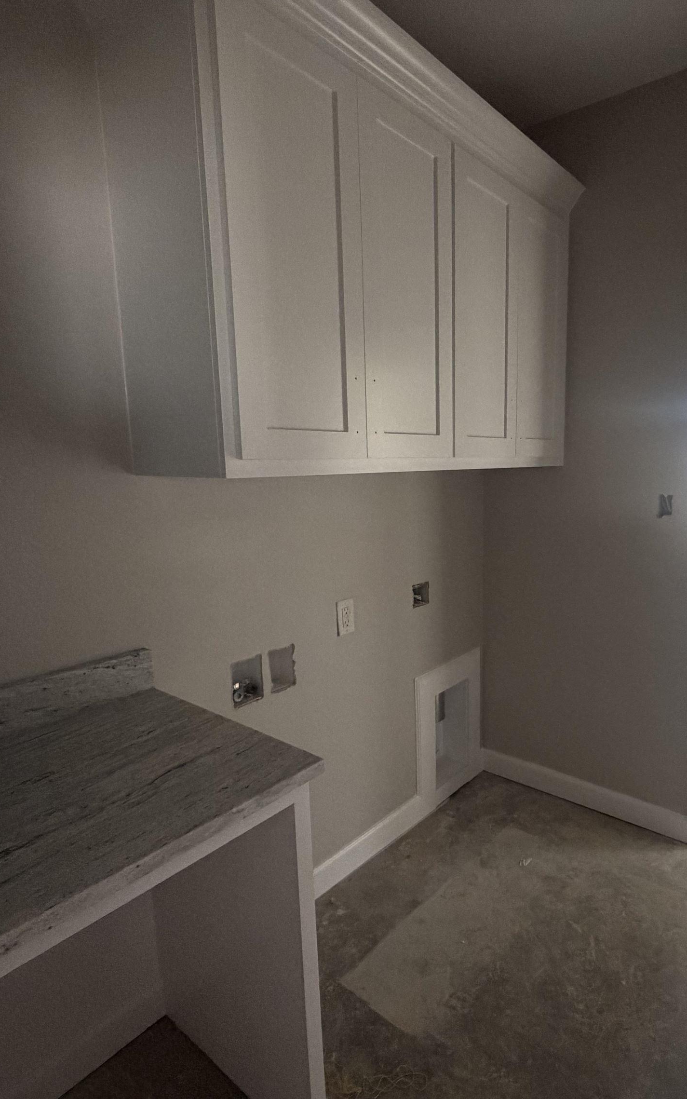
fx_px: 599
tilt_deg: -9.5
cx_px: 457
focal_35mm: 20
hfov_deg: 58.4
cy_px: 554
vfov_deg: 85.1
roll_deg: +0.8
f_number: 2.2
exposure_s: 1/94
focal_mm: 2.22
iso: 320
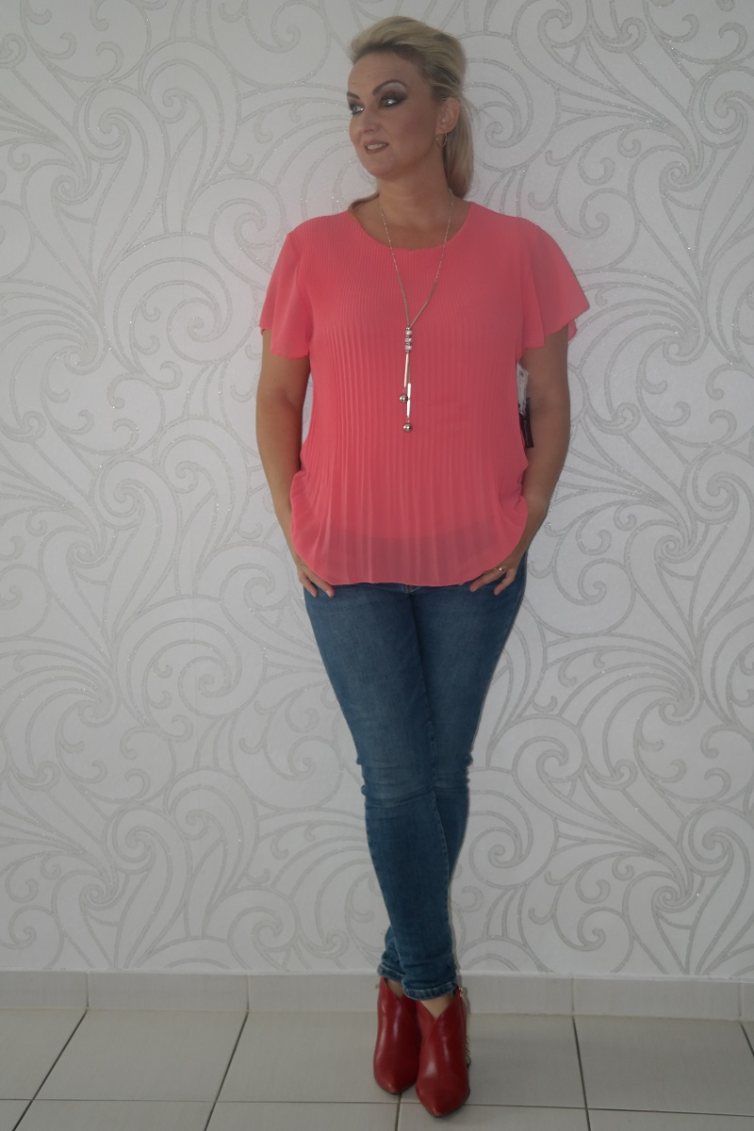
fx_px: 1571
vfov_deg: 39.6
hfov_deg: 27.0
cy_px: 566
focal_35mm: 50
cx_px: 377
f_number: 4.5
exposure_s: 1/60
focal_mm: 33
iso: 400
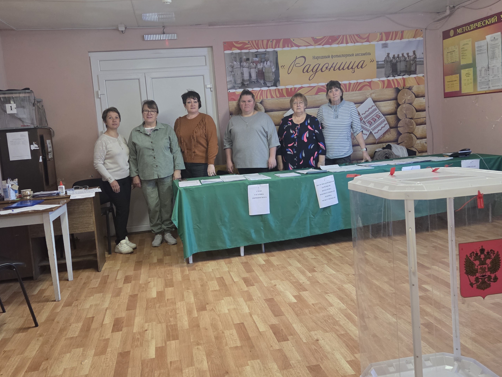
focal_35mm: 32
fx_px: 464
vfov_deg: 44.1
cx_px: 244
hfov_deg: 56.8
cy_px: 176
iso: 500
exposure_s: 1/100
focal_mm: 5.4
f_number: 1.8
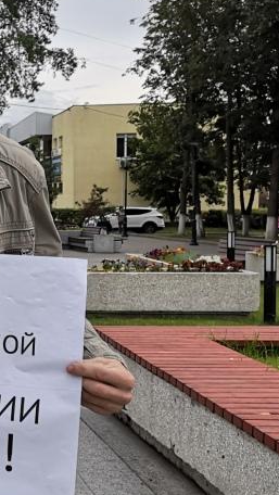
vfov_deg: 31.9
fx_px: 867
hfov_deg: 16.4
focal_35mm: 66
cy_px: 245
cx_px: -156
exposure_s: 1/1412
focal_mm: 3.95
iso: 50
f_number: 1.8
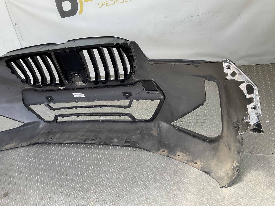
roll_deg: +13.5
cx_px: 138
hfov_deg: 61.7
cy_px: 103
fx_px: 230
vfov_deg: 48.2
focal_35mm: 29
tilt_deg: -26.1
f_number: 1.8
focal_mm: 3
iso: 16
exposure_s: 1/131
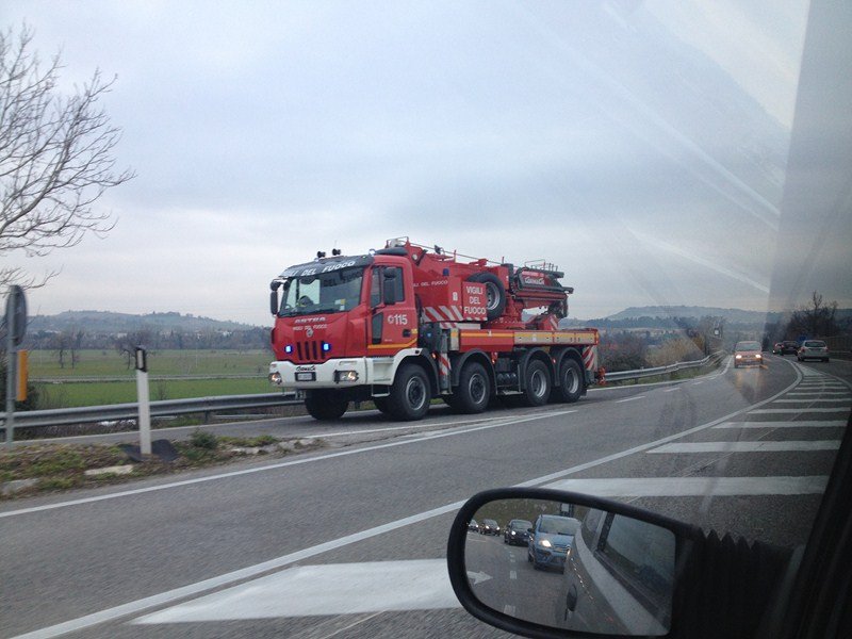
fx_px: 861
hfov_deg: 52.6
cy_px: 320
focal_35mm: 35
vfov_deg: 40.7
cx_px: 426
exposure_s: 1/120
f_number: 2.4
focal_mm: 4.28
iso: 64
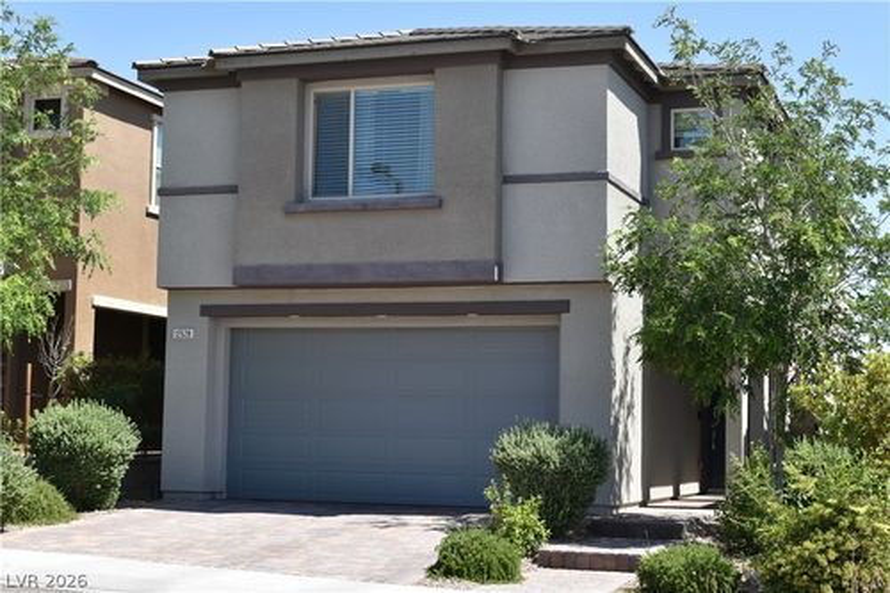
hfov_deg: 35.1
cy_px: 296
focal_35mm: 57
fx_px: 1409
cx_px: 445
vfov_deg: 23.8
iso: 200
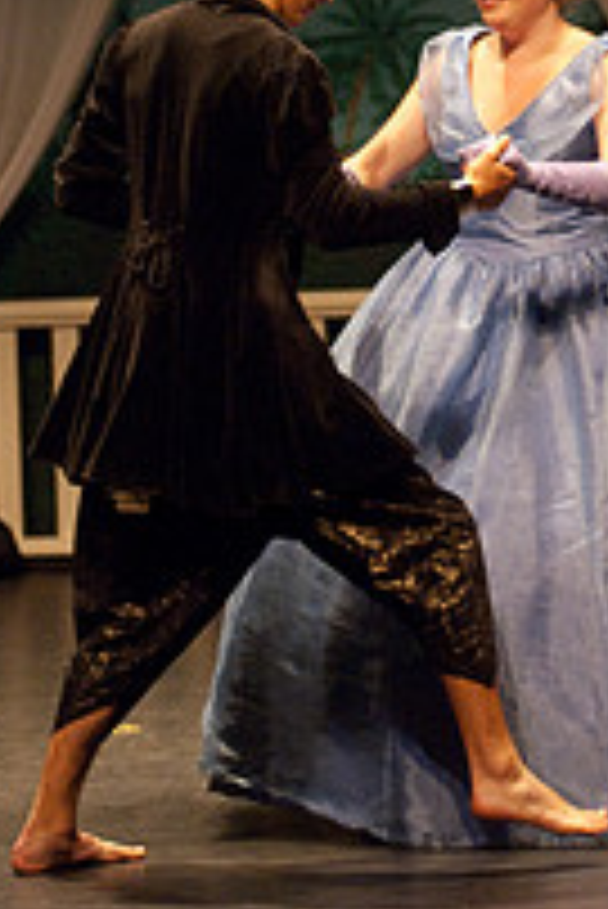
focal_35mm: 288
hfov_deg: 4.8
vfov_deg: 7.1
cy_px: -76
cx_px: 538
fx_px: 7283
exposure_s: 1/160
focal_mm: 86
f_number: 2.8
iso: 1250
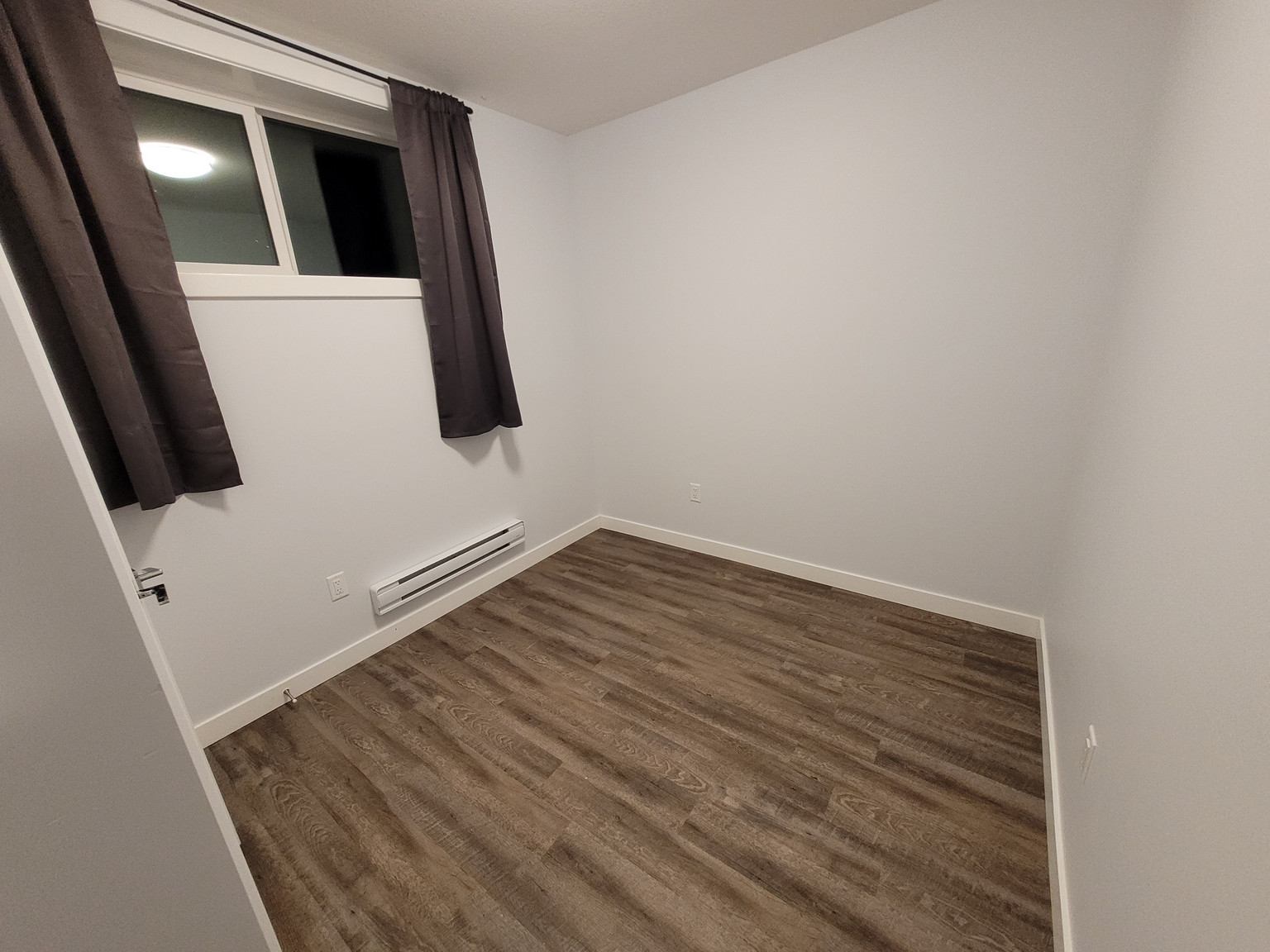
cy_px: 476
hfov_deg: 106.2
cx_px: 635
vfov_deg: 89.9
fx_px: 477
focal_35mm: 13
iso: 400
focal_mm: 1.74
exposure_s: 1/60
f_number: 2.2
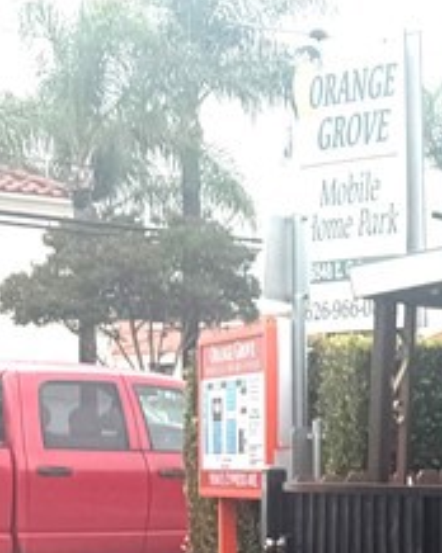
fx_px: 1801
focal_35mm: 110
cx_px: 1257
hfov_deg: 10.6
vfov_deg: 17.2
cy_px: 502
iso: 80
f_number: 1.78
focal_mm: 6.76
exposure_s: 1/992
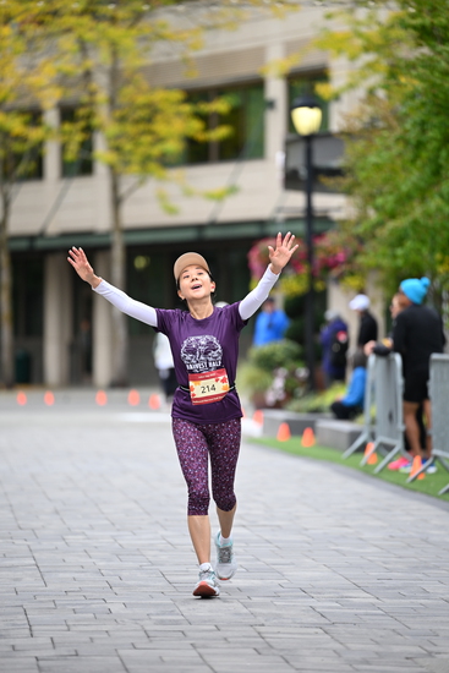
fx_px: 3739
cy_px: 336
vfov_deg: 10.3
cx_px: 224
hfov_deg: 6.9
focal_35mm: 200
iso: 640
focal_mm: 200
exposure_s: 1/2000
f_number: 2.8
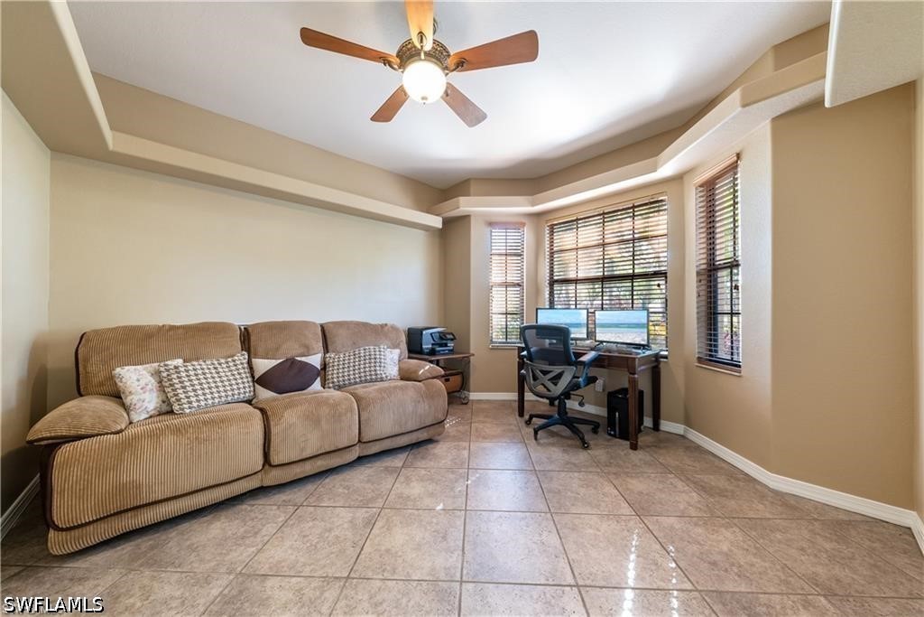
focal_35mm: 12
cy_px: 308
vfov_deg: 90.0
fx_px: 308
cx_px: 462
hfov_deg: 112.6
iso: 200
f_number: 9
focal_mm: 12
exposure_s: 1.6
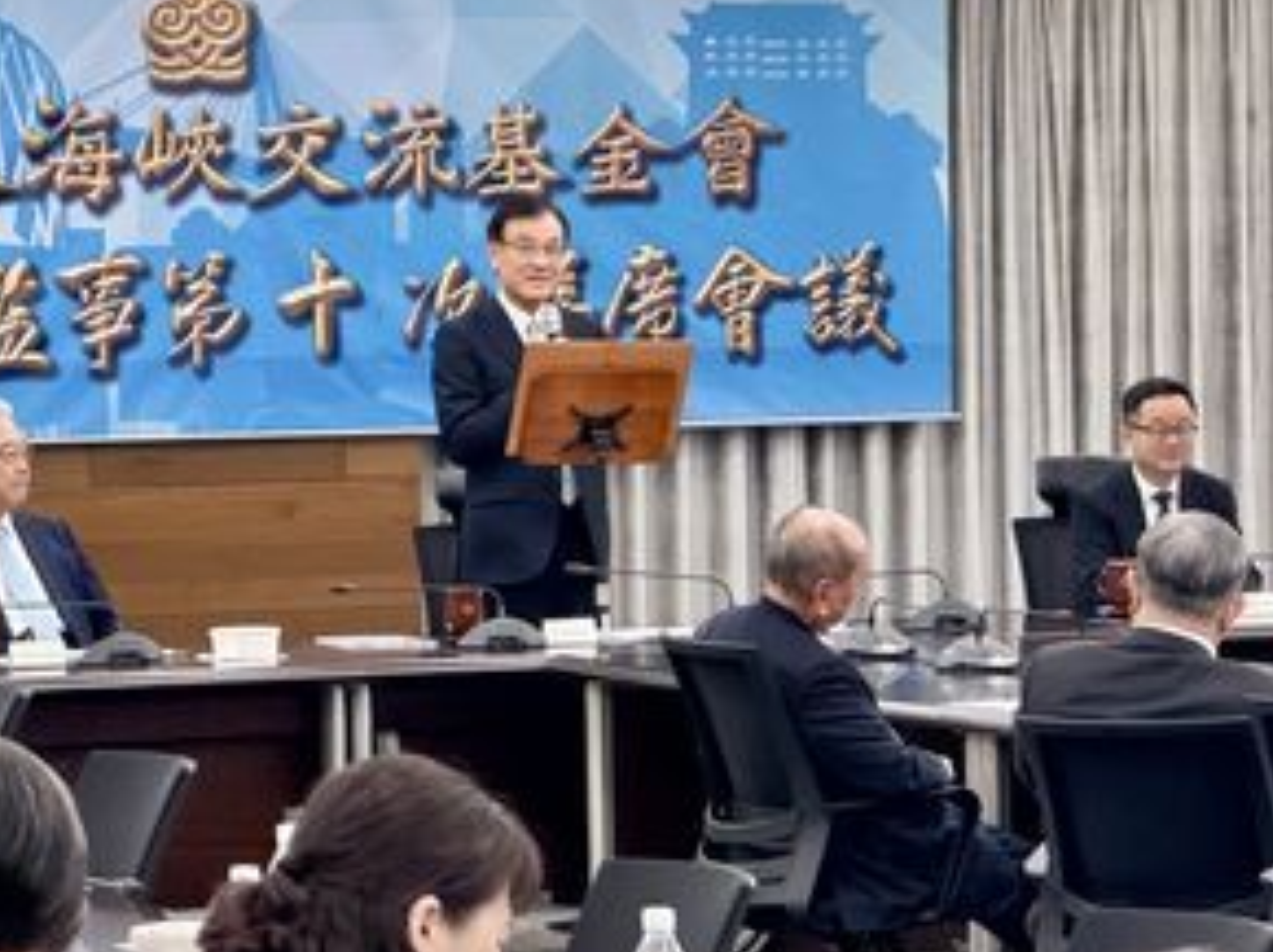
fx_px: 5071
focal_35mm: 138
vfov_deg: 10.7
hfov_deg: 14.3
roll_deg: +1.2
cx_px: 540
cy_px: 465
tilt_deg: -2.3
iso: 640
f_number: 2.8
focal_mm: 16.89
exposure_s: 1/60
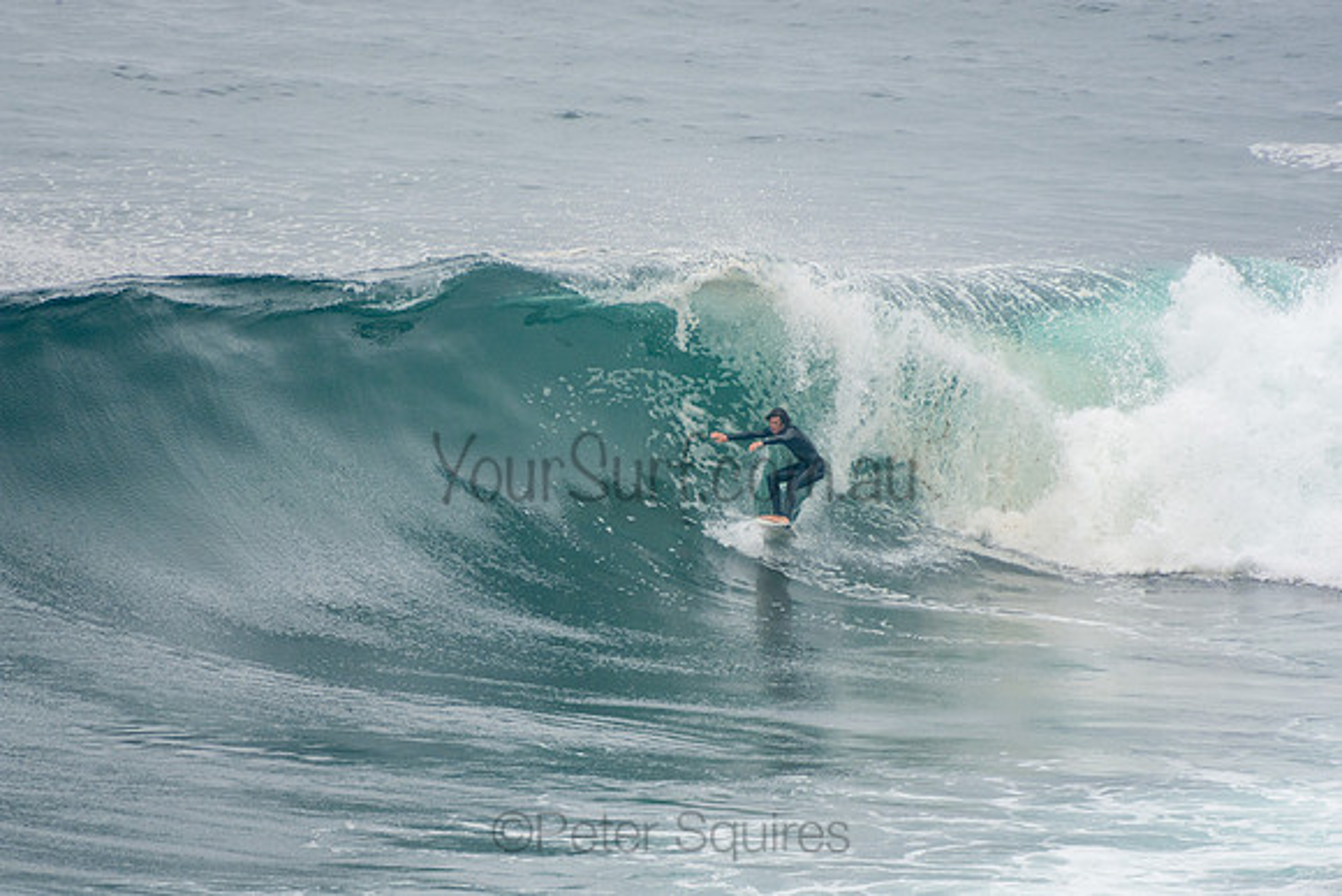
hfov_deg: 3.4
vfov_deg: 2.3
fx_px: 22371
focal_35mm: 600
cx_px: 671
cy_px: 448
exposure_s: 1/1250
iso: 450
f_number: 5.6
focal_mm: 400
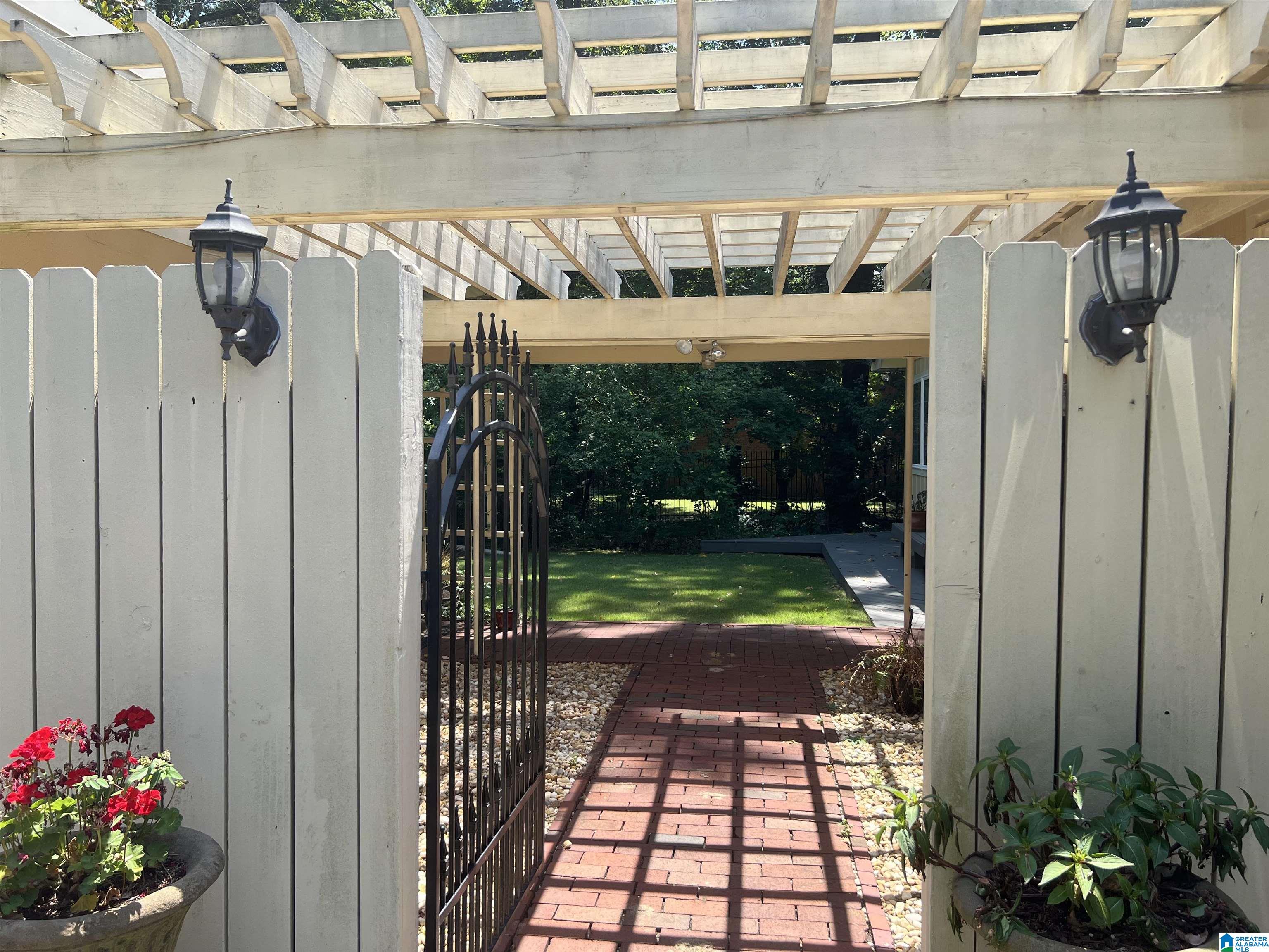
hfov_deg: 67.3
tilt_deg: -2.2
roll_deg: -0.5
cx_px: 634
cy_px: 476
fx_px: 953
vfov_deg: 53.1
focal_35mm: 26
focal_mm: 5.7
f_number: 1.5
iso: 50
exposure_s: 1/1266
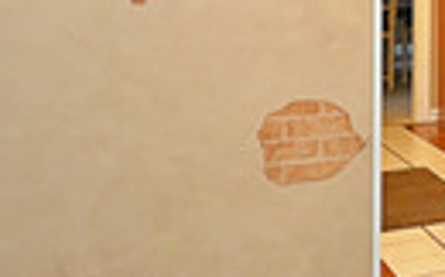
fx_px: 909
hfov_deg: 17.7
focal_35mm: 75
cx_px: 924
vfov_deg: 16.8
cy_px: -21
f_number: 4
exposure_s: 1/60
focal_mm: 10
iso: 800
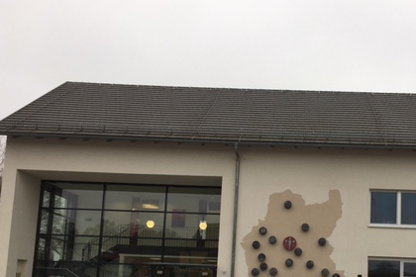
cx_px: 295
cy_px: 225
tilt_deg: +6.7
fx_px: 532
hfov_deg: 41.9
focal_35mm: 46
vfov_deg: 28.6
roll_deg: -2.6
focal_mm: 4.15
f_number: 2.2
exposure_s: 1/348
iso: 25
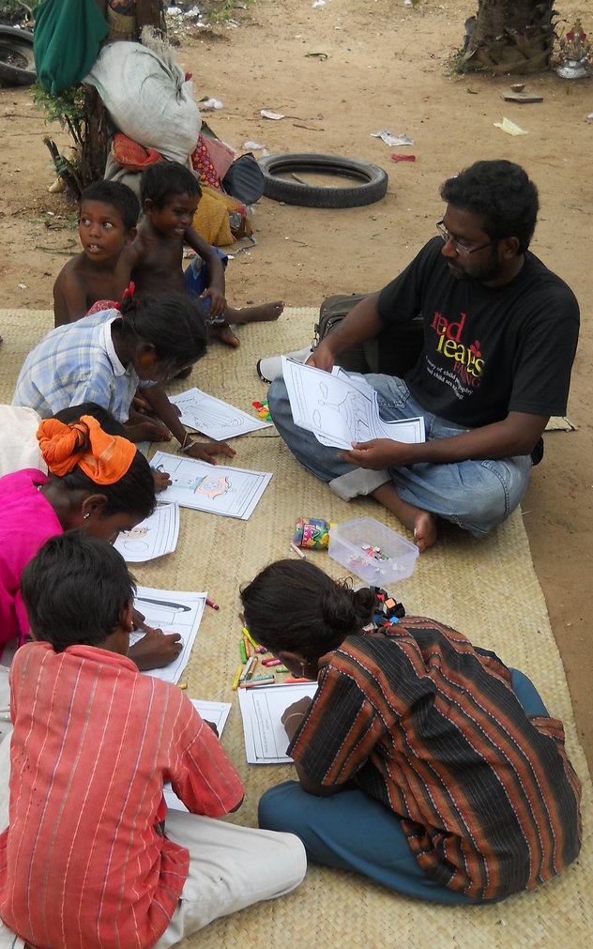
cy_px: 470
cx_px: 248
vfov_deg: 45.3
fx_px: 1138
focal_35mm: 44
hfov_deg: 29.2
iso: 80
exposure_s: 1/80
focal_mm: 6.72
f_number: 3.1
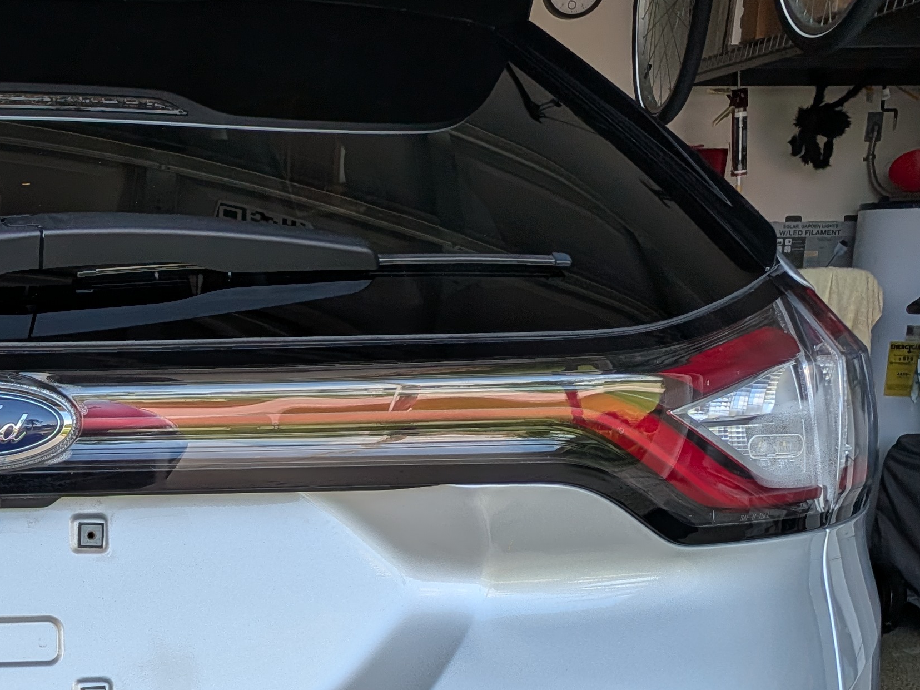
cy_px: 672
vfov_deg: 24.2
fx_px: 1541
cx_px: -52
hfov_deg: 30.3
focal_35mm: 58
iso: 31
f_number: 1.7
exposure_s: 1/298
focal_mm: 4.53
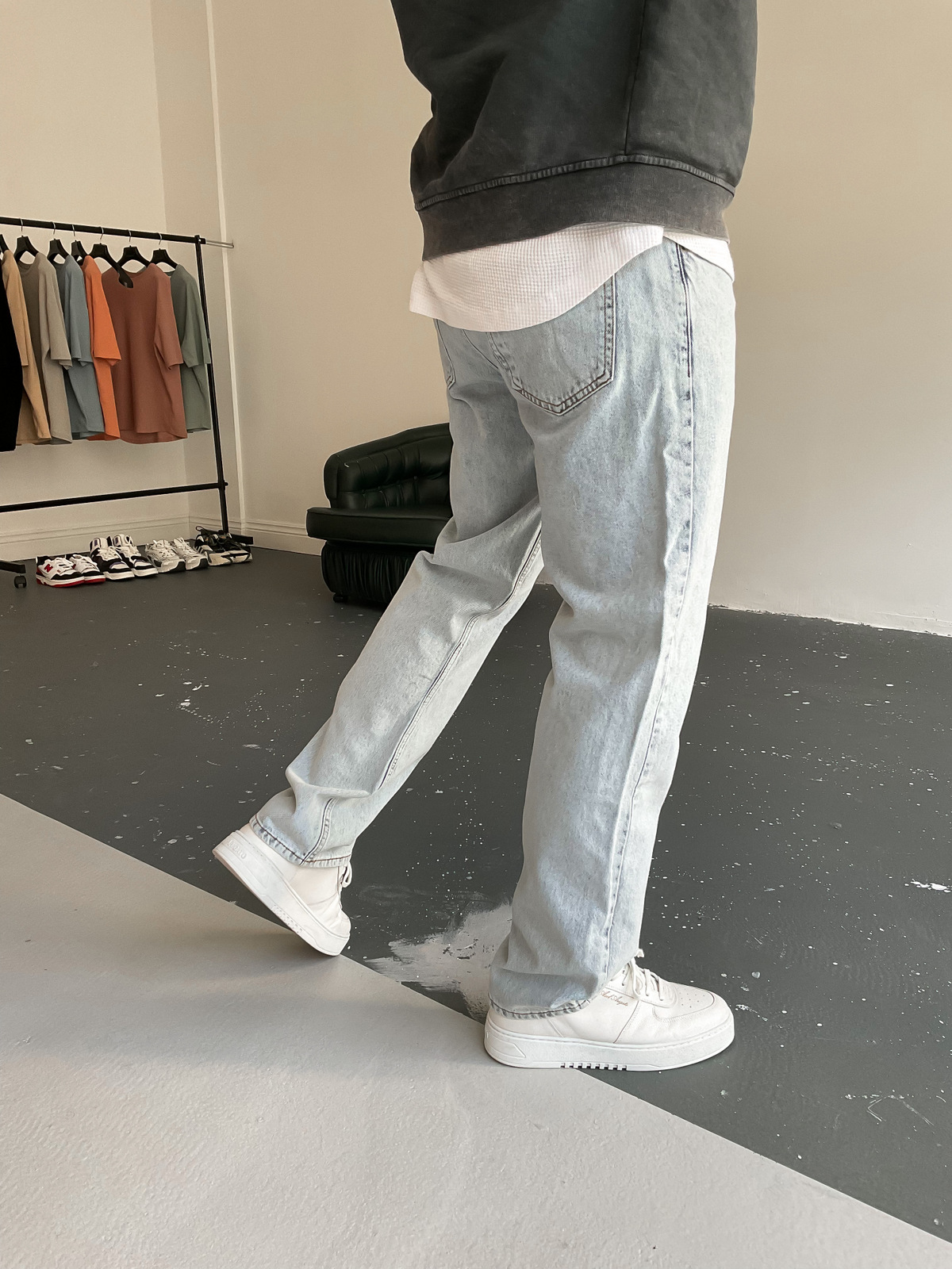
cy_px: 634
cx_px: 476
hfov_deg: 48.2
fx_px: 1063
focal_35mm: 29
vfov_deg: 61.7
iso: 64
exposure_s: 1/110
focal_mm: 3
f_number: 1.8
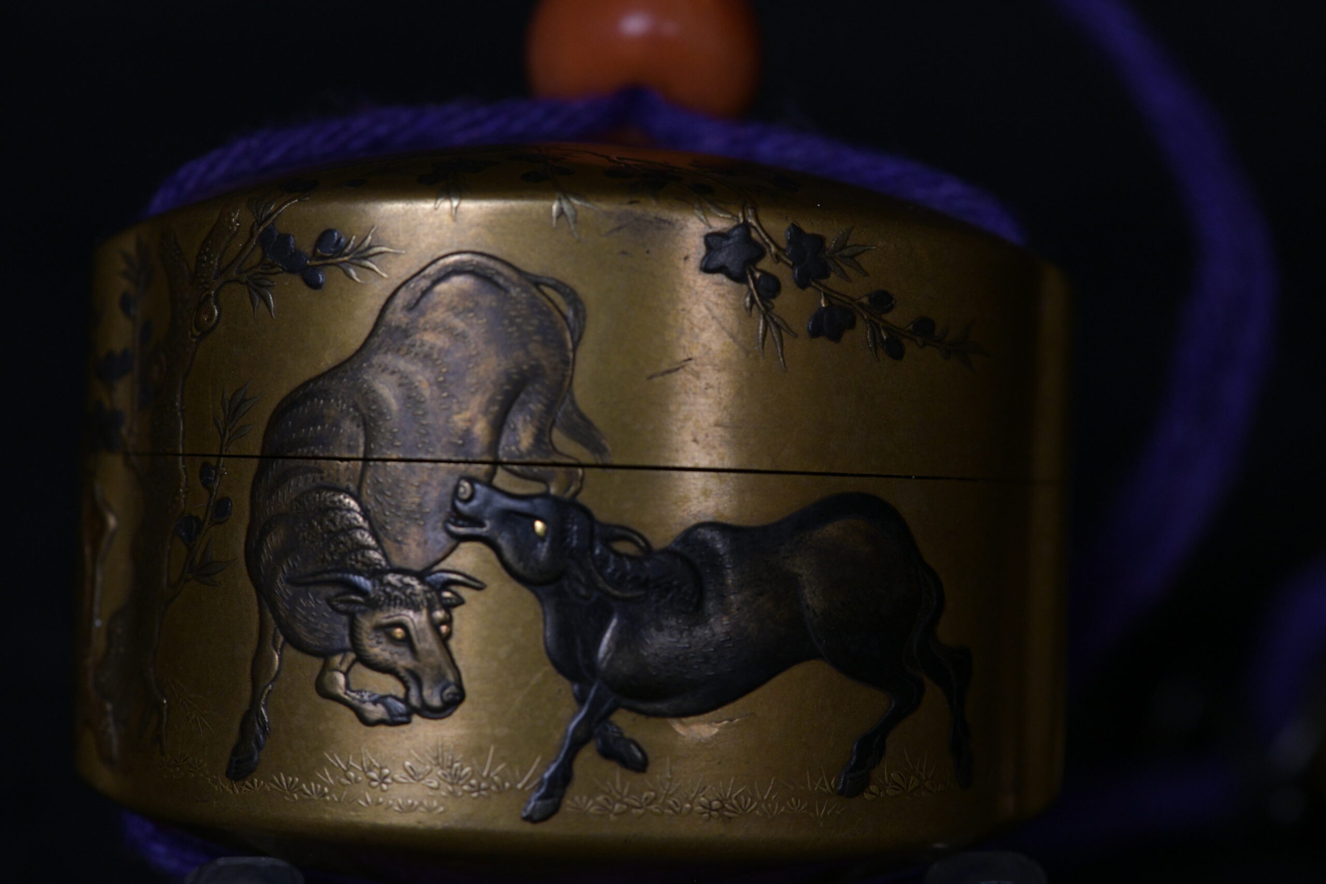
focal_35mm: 105
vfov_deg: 13.0
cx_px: 663
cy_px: 442
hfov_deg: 19.5
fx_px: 3867
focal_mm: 105
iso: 2200
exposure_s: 1/125
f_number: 10
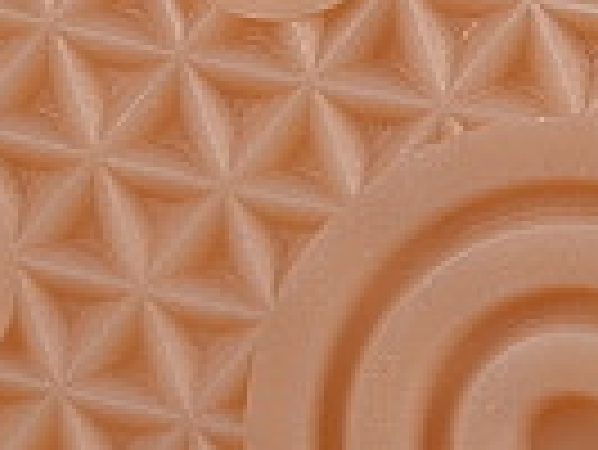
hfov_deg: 3.4
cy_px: -230
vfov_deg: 2.5
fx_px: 10132
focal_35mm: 586
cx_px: 1209
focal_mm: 50
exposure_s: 1/80
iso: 160
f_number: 8
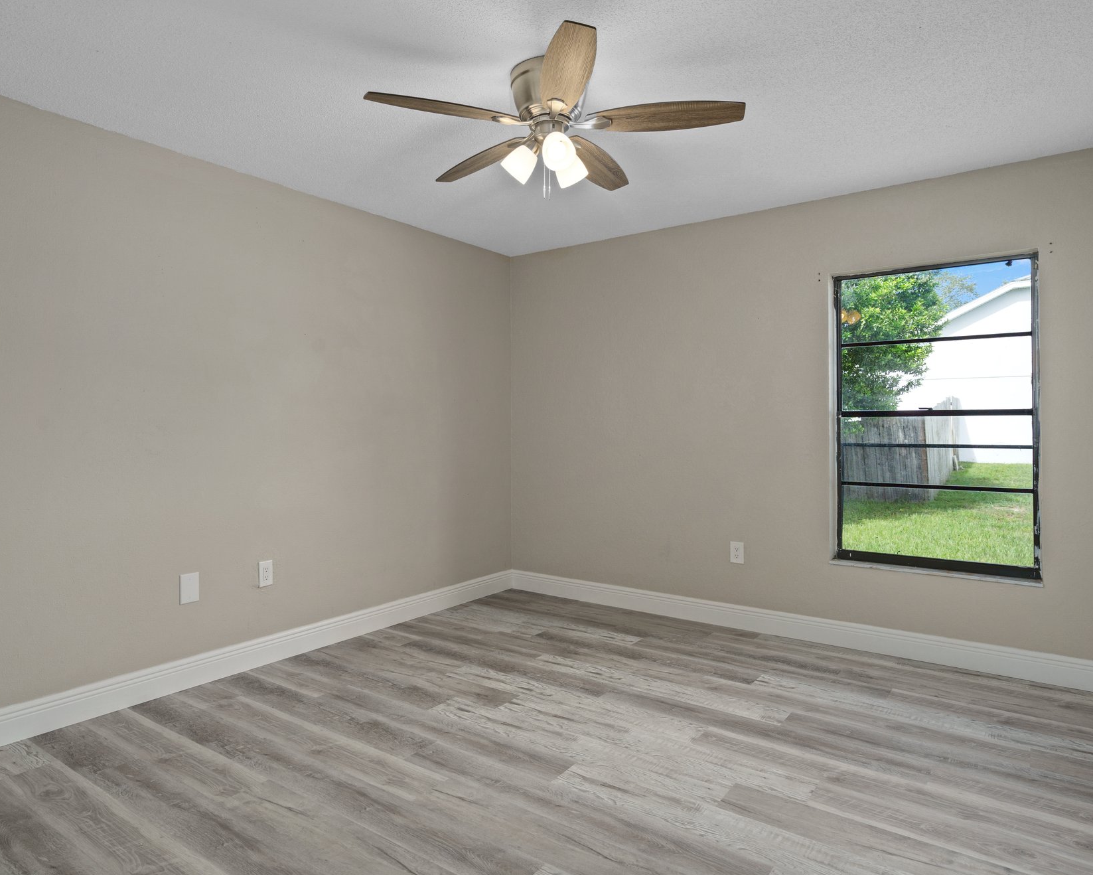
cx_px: 500
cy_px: 442
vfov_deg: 65.5
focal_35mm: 21
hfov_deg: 77.5
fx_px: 679
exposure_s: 1/2
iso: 320
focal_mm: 18
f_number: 8
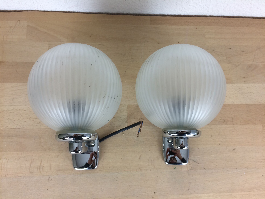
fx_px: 222
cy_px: 100
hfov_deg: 61.7
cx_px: 132
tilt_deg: -75.9
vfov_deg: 48.2
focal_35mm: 29
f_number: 2.2
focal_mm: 4.15
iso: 40
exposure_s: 1/33
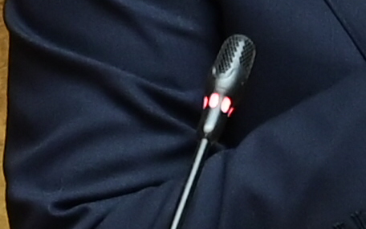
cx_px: 616
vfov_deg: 0.8
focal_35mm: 1610
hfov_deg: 1.3
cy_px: -102
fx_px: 16059
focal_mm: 200
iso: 800
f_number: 2.8
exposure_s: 1/320
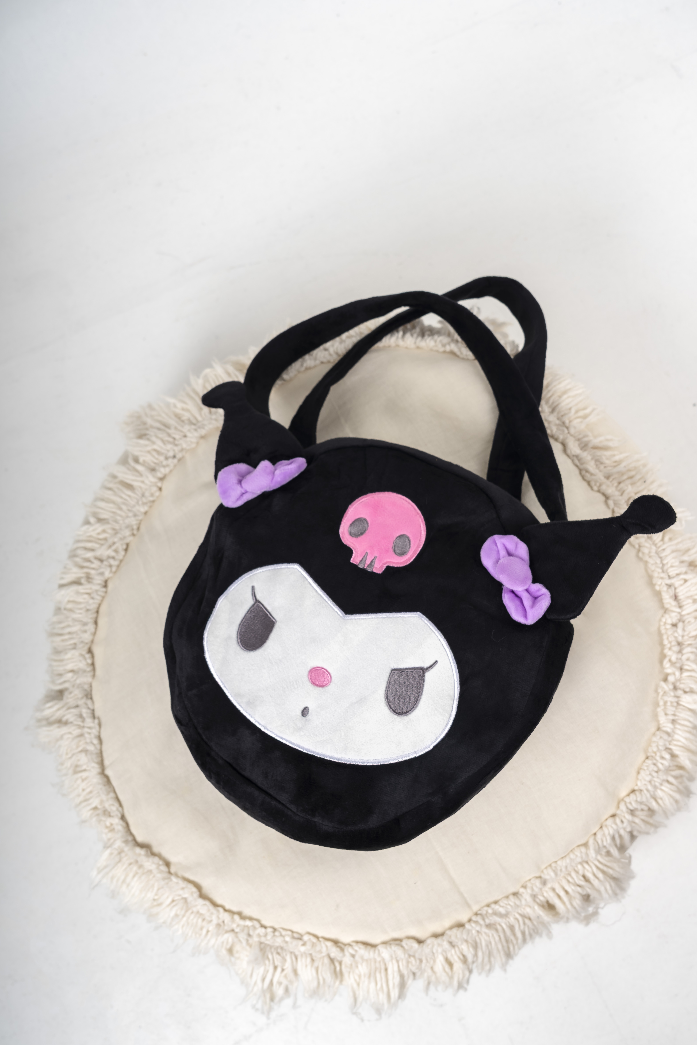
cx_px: 348
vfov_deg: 51.9
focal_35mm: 37
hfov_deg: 35.9
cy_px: 522
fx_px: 1074
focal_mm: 37
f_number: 7.1
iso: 100
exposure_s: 1/125
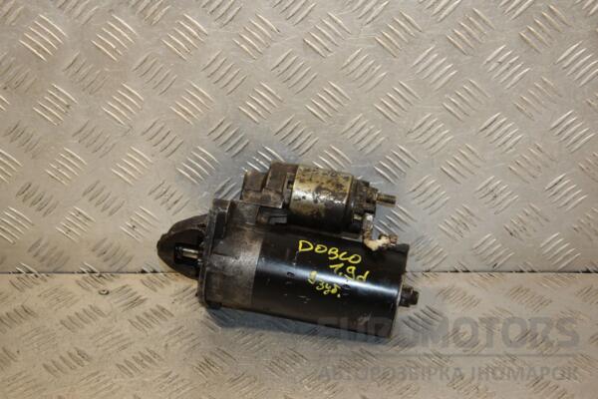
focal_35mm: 68
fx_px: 1121
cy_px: 200
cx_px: 299
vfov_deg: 20.2
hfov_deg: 29.9
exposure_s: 1/200
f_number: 5.6
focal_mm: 45
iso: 800
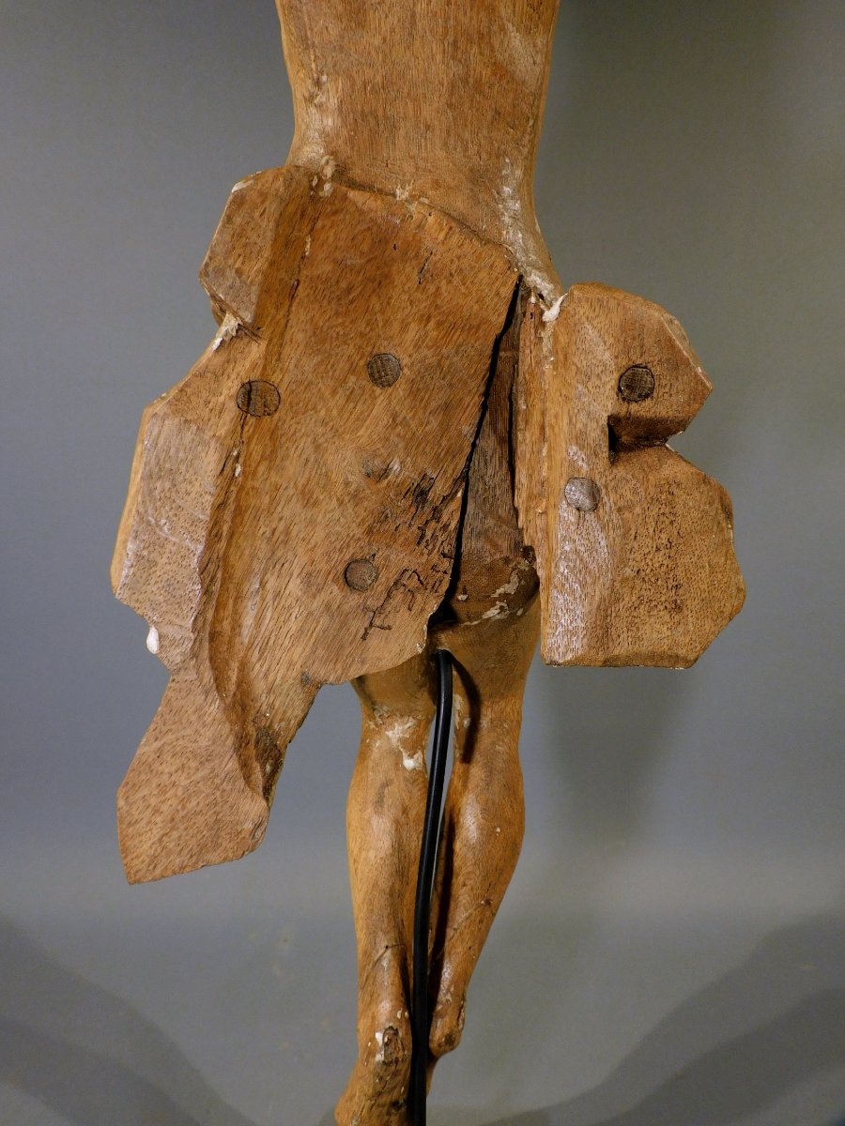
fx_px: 781
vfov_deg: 71.6
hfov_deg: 56.8
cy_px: 563
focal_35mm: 24
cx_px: 422
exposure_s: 1/30
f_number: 3.3
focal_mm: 4.3
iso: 200
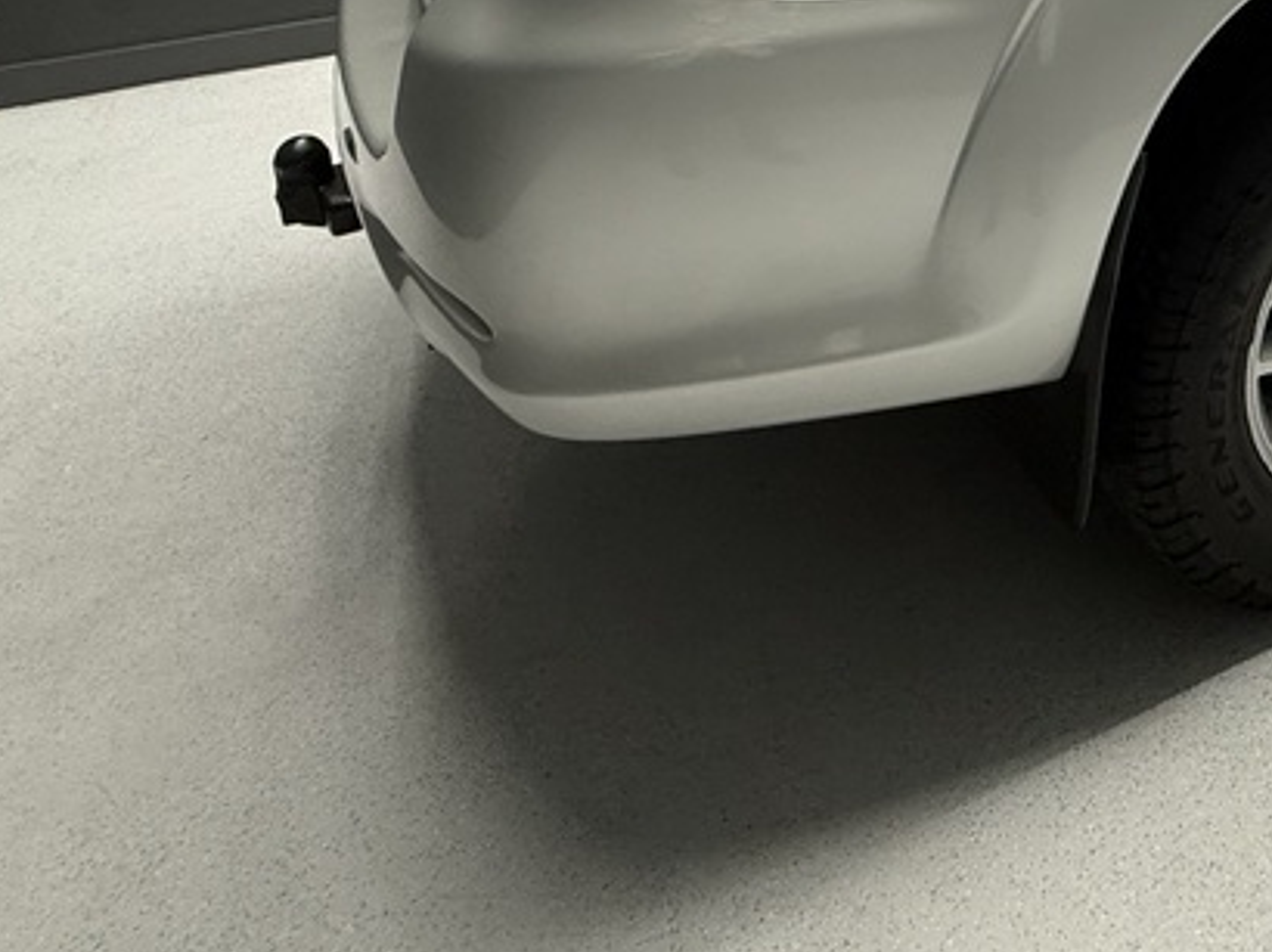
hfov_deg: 44.1
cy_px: -177
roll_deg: +0.6
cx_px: 1297
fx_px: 1285
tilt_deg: -11.1
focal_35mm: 35
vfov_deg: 33.5
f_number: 2.2
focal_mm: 2.22
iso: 200
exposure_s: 1/50
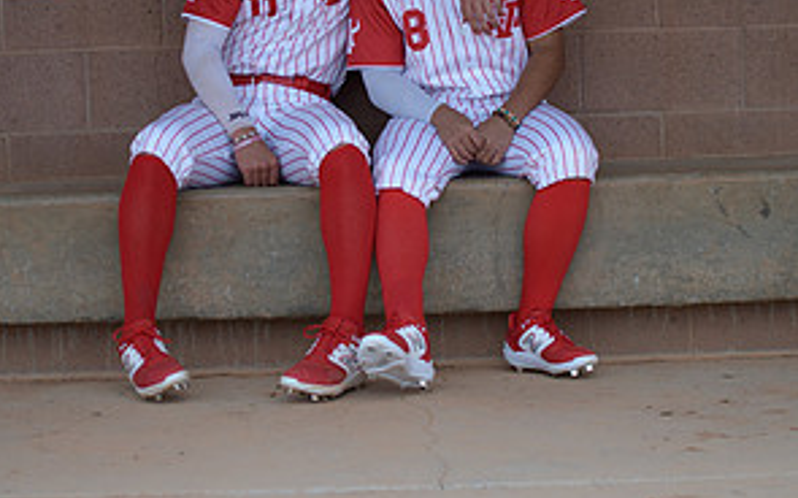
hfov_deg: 19.1
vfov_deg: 11.9
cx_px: 395
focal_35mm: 109
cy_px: 81
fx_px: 2369
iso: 100
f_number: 2.8
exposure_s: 1/500
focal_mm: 70
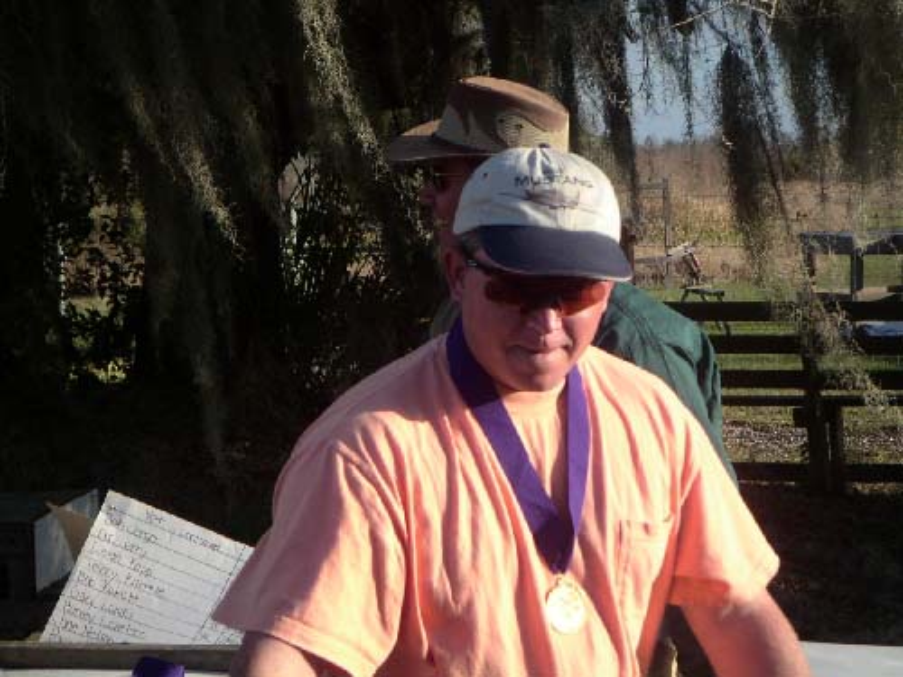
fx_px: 2896
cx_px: 452
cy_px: 338
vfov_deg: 13.3
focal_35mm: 111
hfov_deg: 17.7
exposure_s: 1/380
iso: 50
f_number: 3.6
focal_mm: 17.1
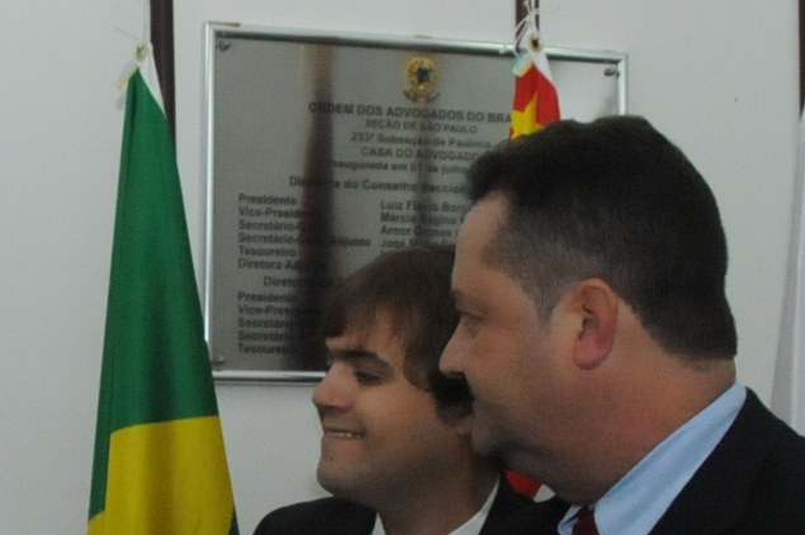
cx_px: 100
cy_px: 521
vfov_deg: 14.6
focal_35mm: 92
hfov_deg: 21.7
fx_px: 2055
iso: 3200
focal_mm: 18
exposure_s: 1/250
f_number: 7.1
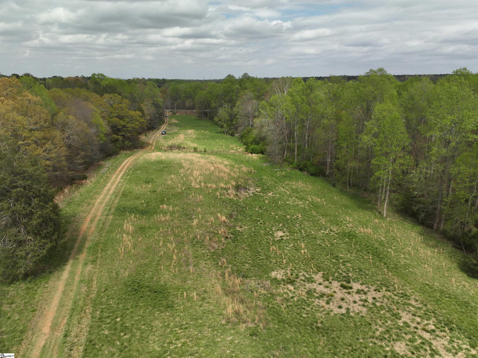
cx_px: 239
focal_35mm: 24
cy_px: 179
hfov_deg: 71.6
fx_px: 331
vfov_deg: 56.8
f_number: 2.8
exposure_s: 1/240
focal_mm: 12.29
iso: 110
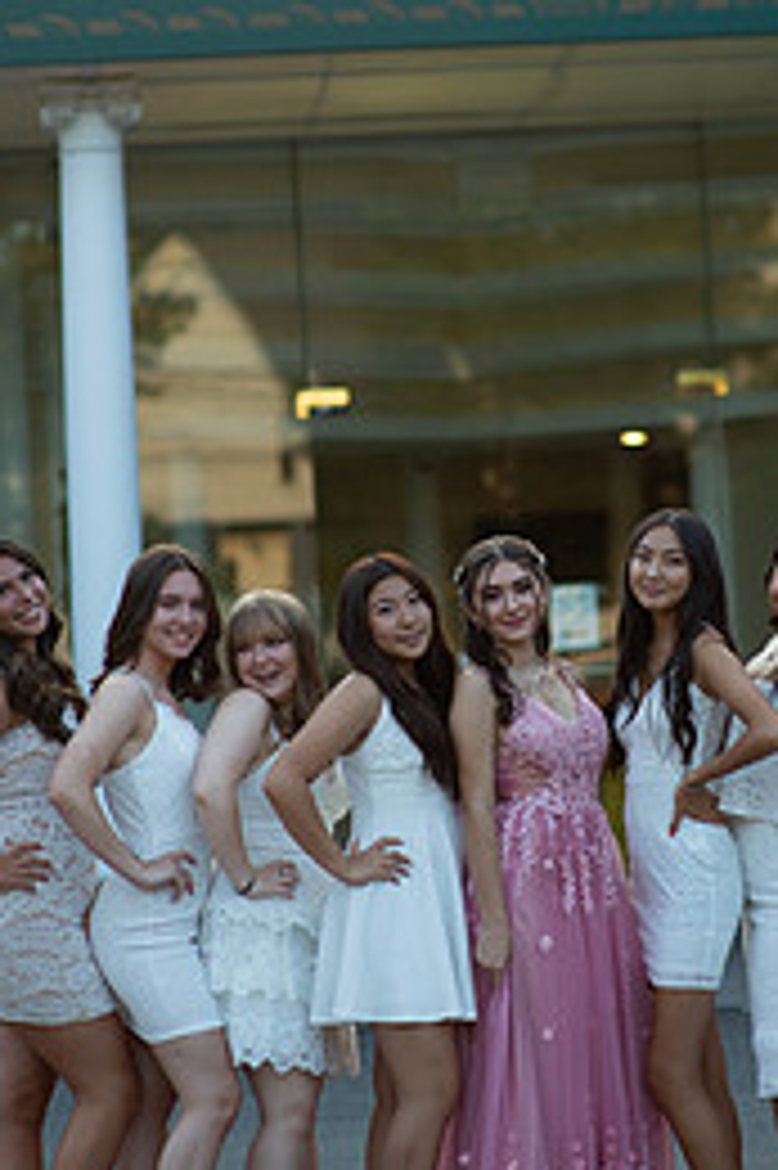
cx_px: 501
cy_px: 508
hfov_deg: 9.3
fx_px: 4771
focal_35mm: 147
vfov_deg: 14.0
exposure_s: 1/1000
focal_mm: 85
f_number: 2
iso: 250
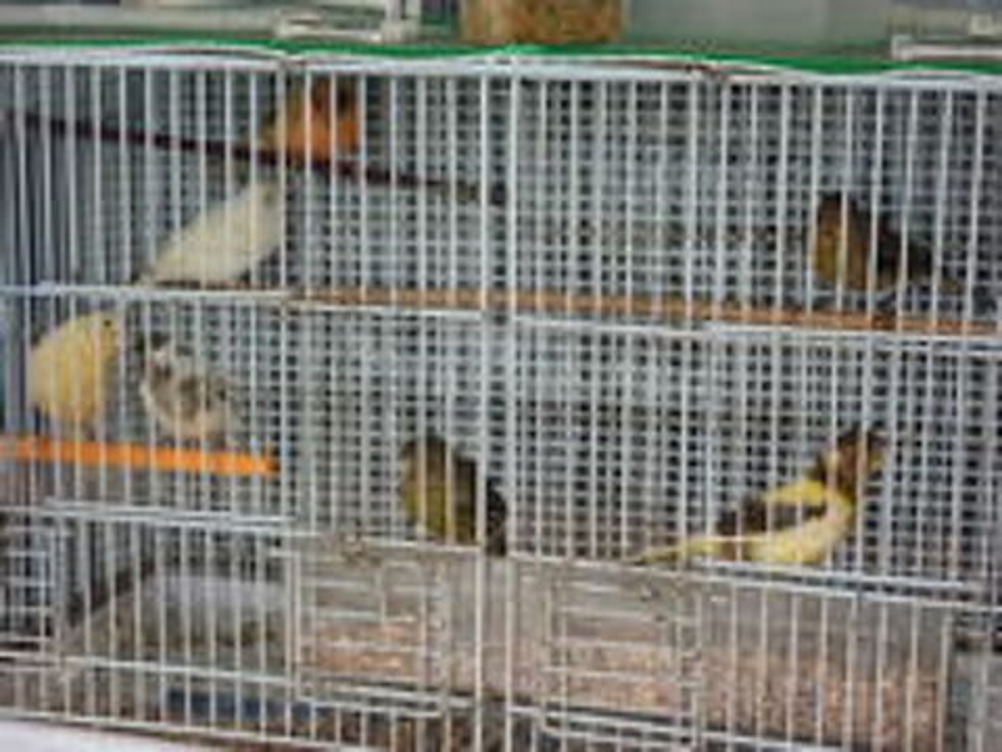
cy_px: 376
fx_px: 1824
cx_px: 501
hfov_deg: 30.7
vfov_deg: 23.3
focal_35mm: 63
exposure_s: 1/80
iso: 500
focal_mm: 10.3
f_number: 4
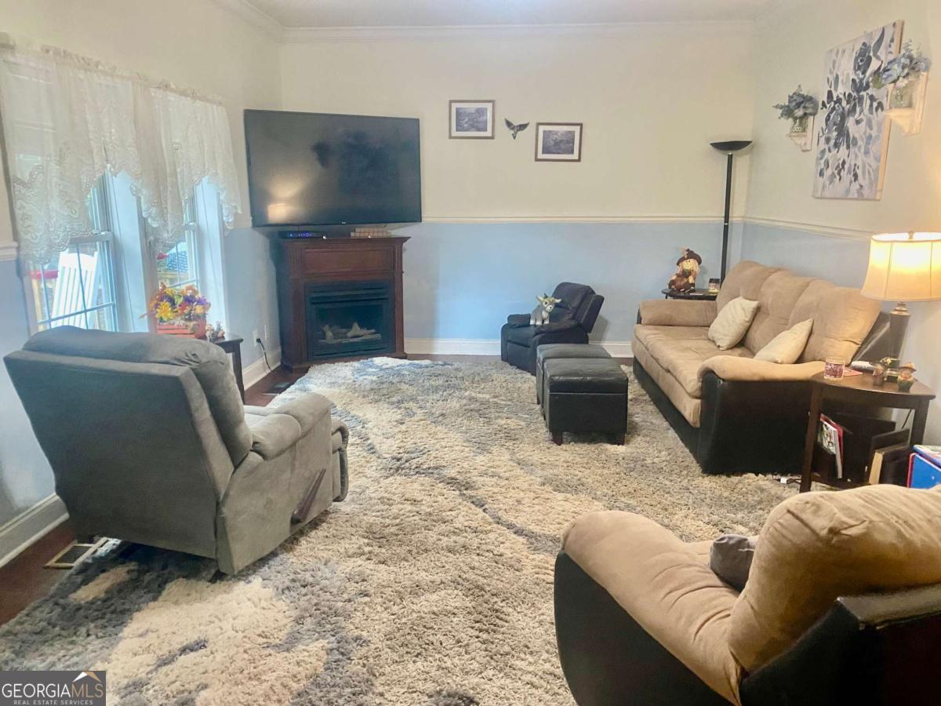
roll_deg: +1.0
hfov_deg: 67.3
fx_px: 707
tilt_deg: -15.7
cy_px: 353
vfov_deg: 53.1
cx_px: 470
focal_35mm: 26
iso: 400
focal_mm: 4.25
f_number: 1.8
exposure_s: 1/60
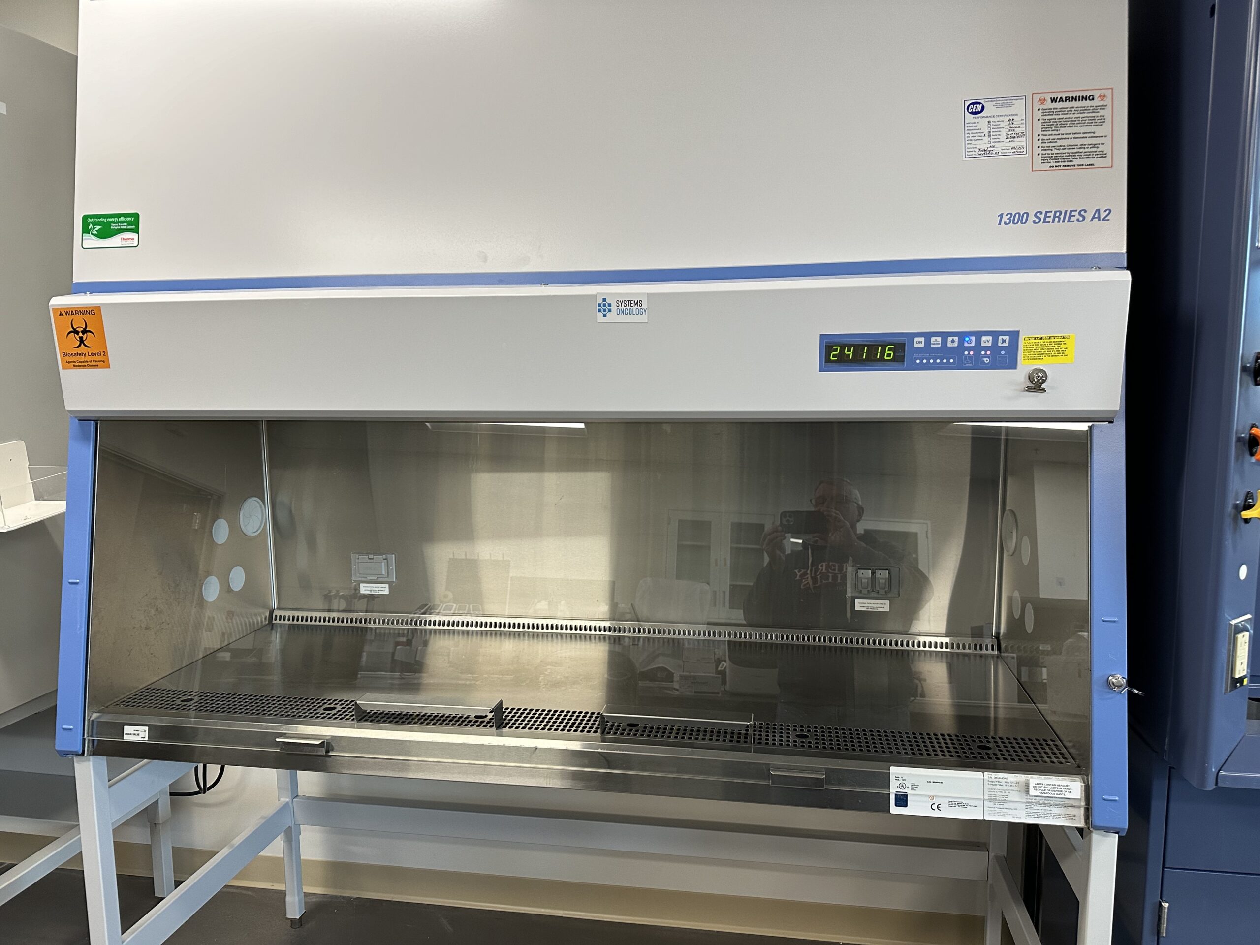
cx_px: 630
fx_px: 874
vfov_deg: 56.8
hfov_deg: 71.6
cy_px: 472
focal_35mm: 24
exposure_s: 1/120
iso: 200
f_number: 1.78
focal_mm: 6.86
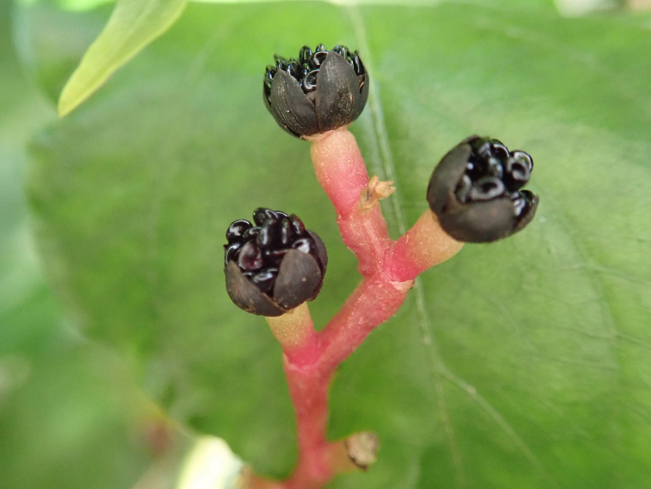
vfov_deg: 41.8
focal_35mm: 34
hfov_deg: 54.0
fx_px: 639
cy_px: 239
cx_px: 330
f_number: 2.3
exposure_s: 1/80
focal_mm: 5.5
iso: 800
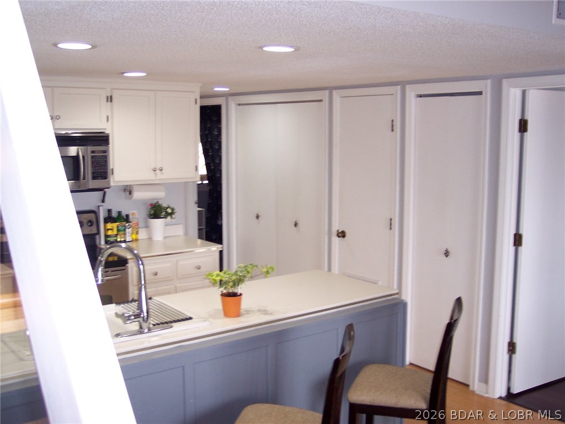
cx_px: 282
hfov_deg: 49.0
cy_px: 212
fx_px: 620
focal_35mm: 38
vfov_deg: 37.7
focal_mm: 8
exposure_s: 1/60
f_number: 2.8
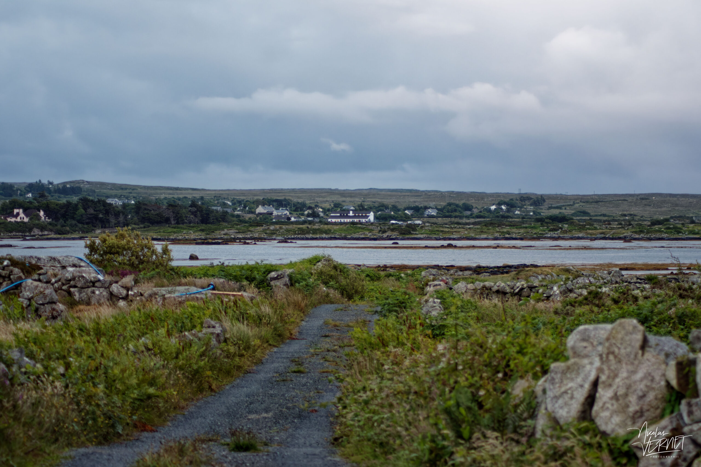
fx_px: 2044
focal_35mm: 105
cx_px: 350
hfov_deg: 19.5
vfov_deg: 13.0
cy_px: 234
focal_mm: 70
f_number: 4
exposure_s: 1/250
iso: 1100
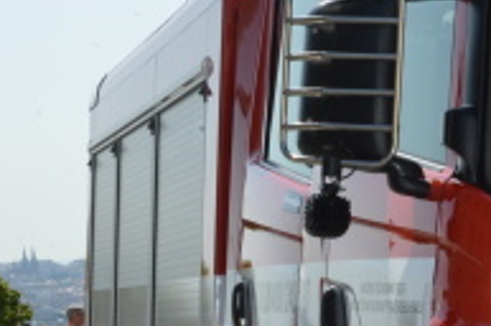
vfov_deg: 9.2
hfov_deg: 12.8
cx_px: 845
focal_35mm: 148
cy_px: 336
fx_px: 2015
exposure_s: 1/250
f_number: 22
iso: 800
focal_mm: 38
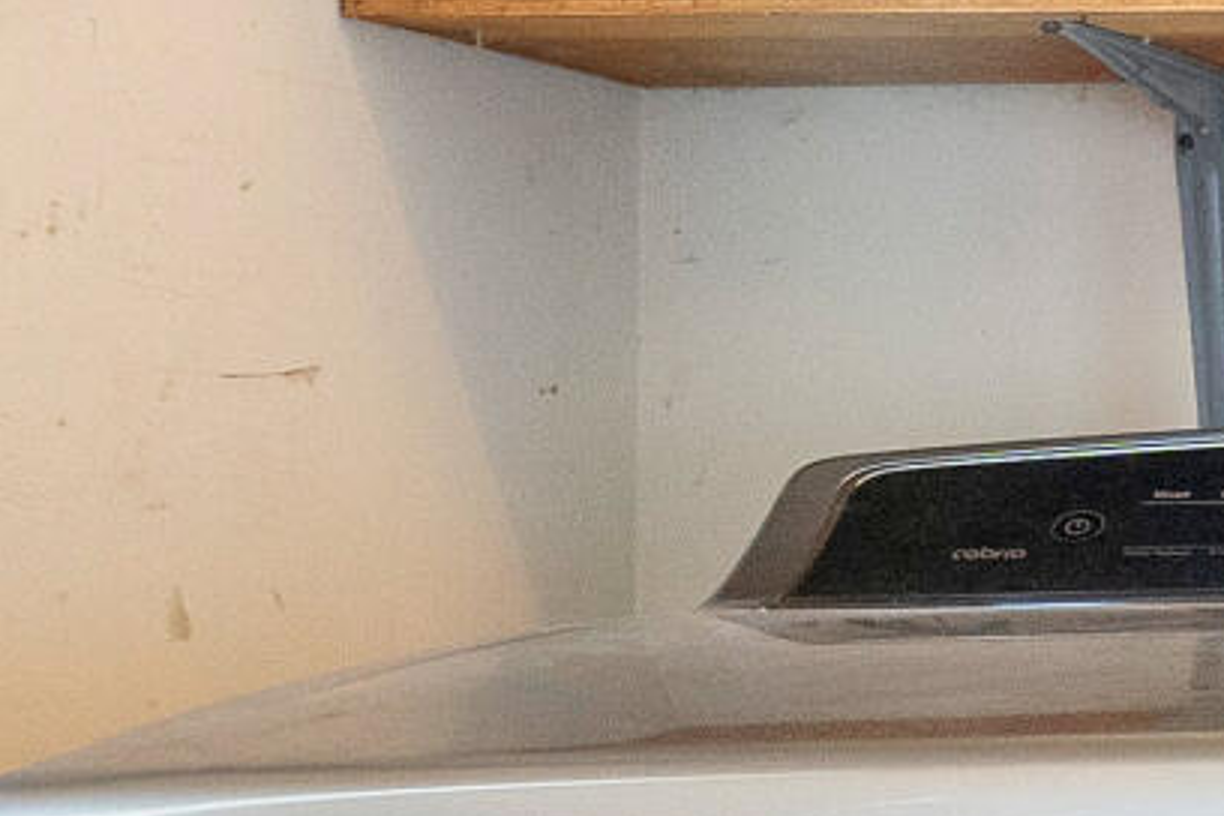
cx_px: 2289
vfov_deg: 13.3
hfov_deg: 16.3
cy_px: 474
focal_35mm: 103
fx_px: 3502
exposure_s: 1/160
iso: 2000
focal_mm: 14
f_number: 2.8
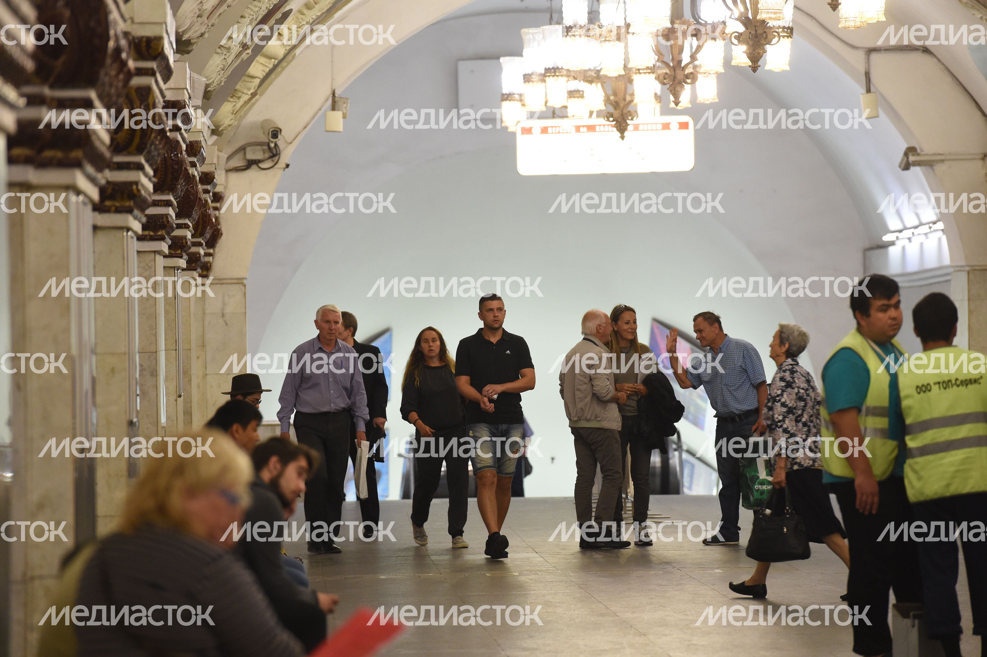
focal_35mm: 200
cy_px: 328
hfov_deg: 10.3
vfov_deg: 6.9
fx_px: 5480
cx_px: 494
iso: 4000
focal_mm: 200
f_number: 4.5
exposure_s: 1/160
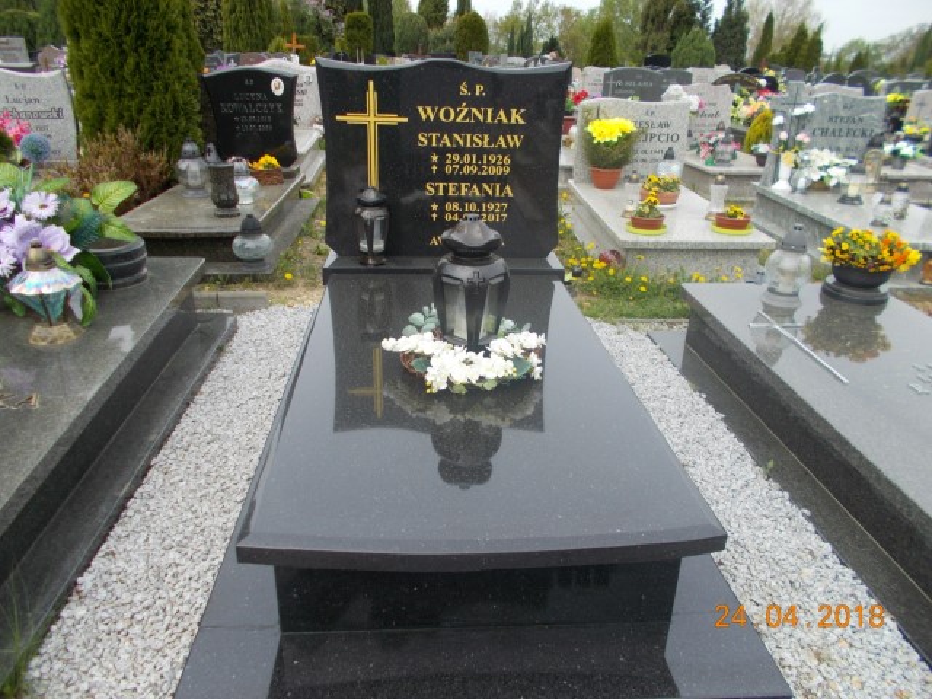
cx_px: 466
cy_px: 350
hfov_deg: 67.3
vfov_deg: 53.1
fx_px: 700
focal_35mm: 26
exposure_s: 1/100
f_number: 8
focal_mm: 4.6
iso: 80
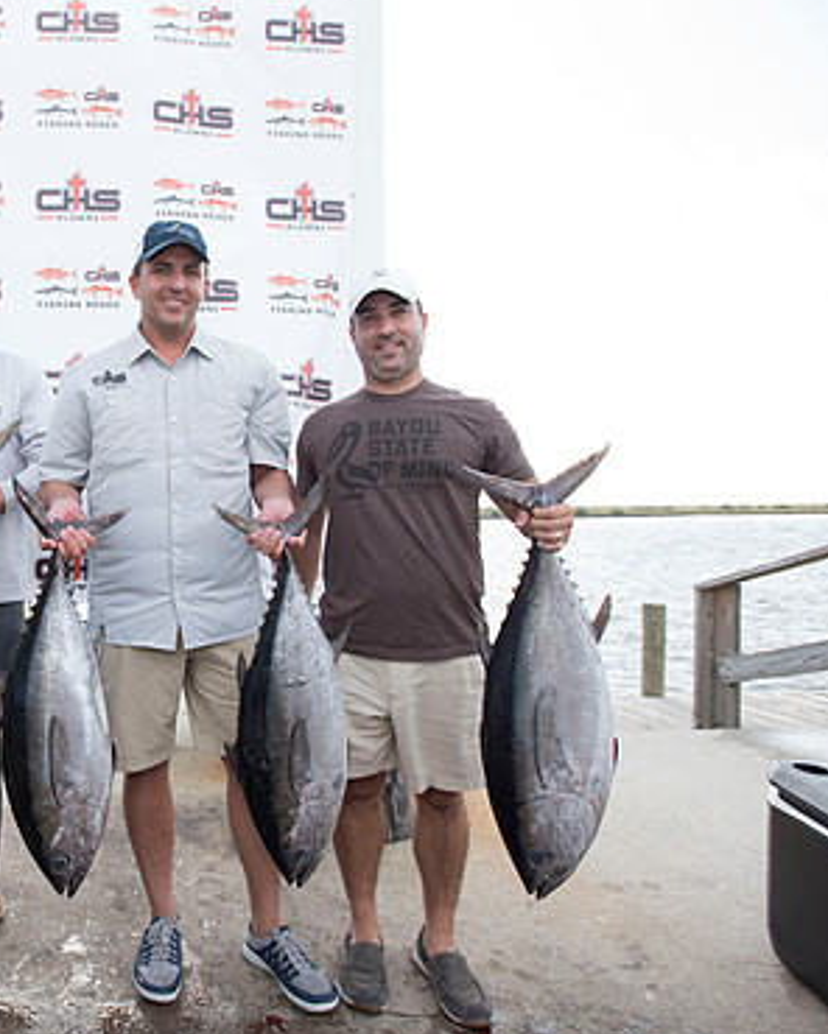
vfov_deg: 68.1
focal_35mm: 25
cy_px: 518
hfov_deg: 50.7
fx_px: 766
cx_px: 92
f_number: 4.5
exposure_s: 1/400
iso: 250
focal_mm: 17
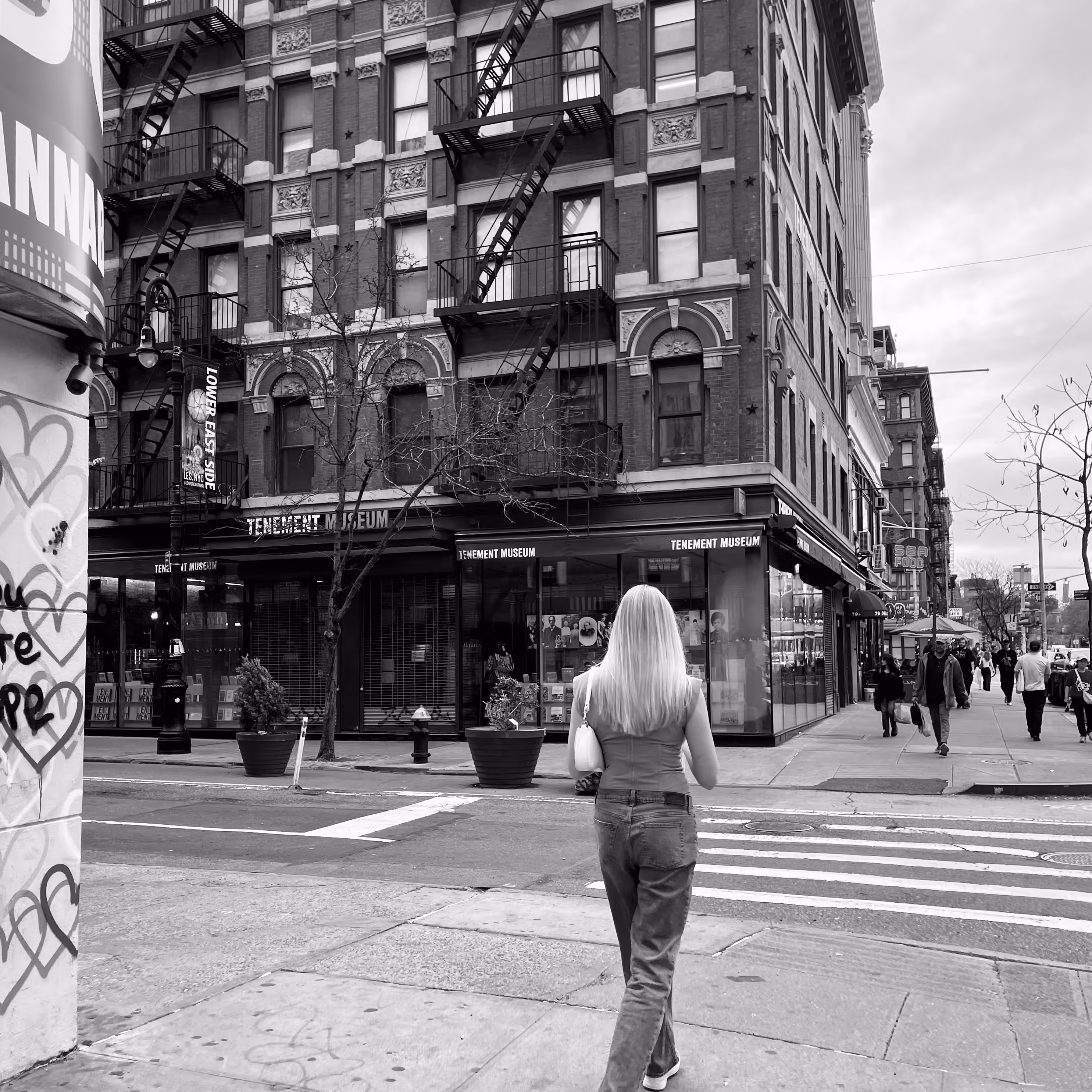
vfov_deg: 53.9
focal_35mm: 30
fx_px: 1071
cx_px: 548
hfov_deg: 54.0
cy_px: 603
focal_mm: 5.1
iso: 32
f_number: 1.6
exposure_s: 1/150
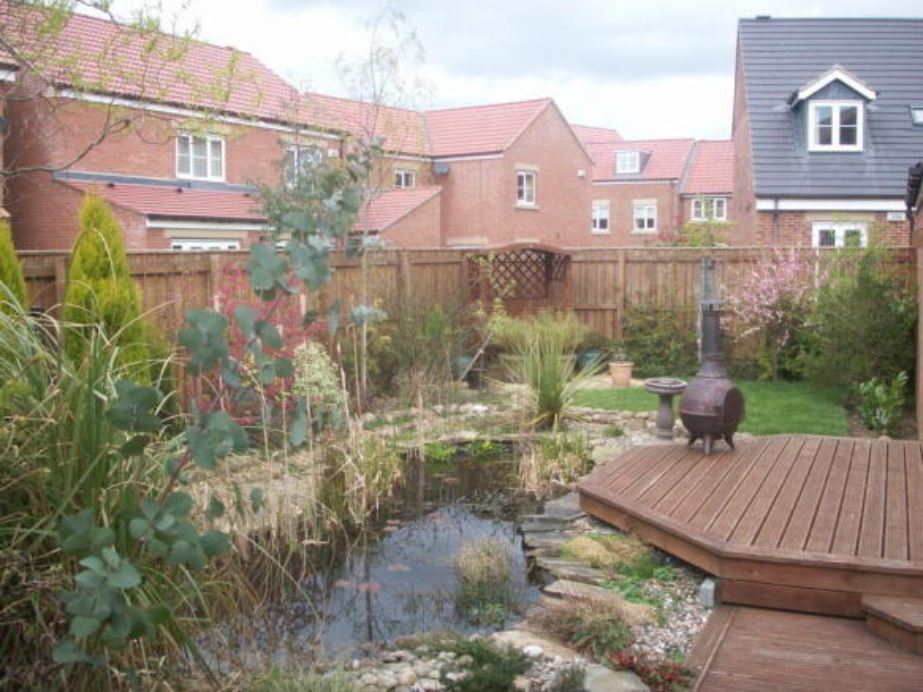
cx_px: 462
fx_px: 986
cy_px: 346
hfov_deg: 50.1
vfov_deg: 38.7
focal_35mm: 37
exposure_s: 1/60
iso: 50
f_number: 3.5
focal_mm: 7.7
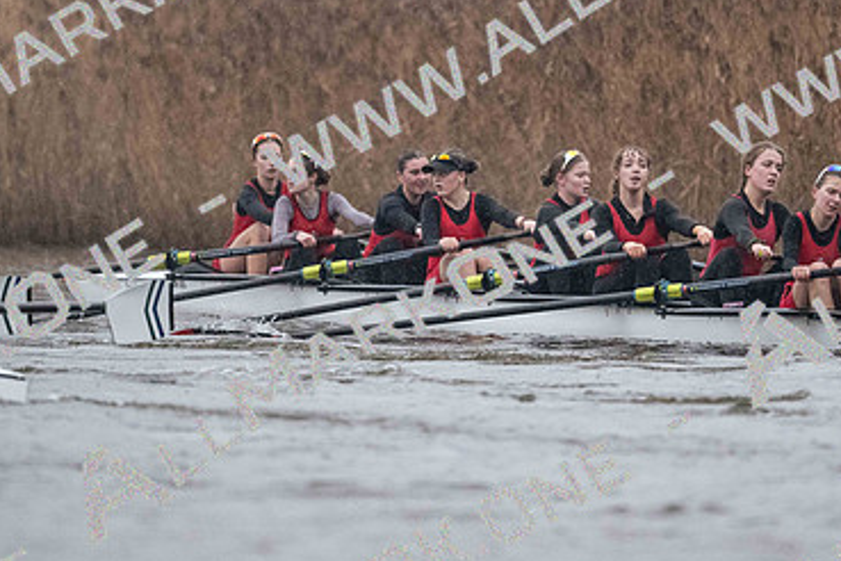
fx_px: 14670
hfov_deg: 3.3
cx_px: 545
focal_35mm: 628
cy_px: 193
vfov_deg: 2.2
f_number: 4.5
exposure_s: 1/1600
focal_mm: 400
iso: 6400
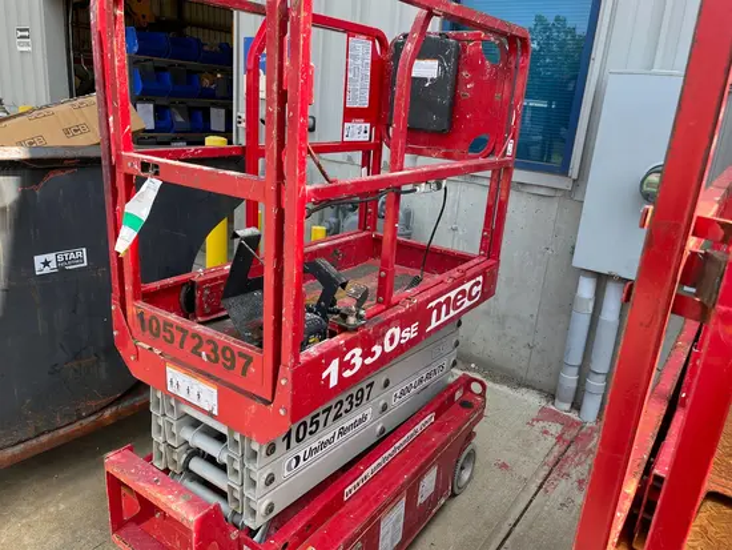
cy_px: 275
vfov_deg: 53.1
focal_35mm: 26
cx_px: 366
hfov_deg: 67.3
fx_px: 550
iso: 50
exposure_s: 1/497
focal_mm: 5.1
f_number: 1.6
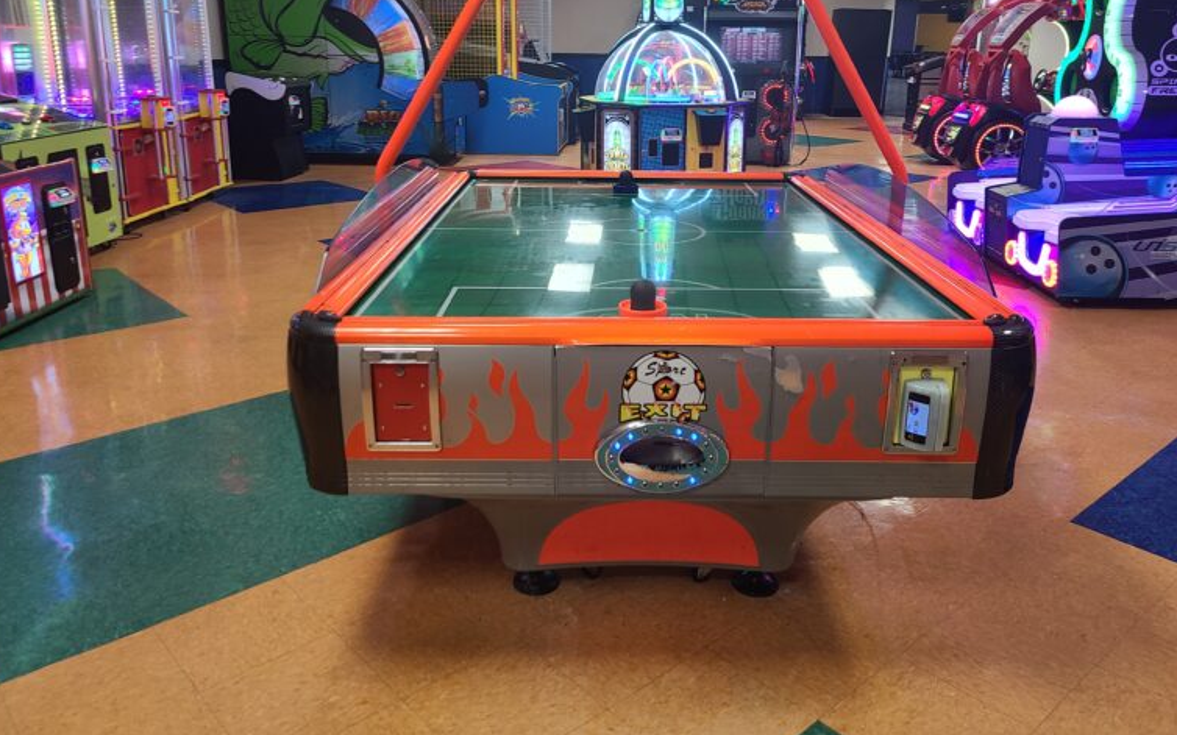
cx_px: 599
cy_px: 279
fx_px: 930
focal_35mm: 29
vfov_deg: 42.8
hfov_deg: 64.6
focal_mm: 5.4
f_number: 1.8
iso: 125
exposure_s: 1/59
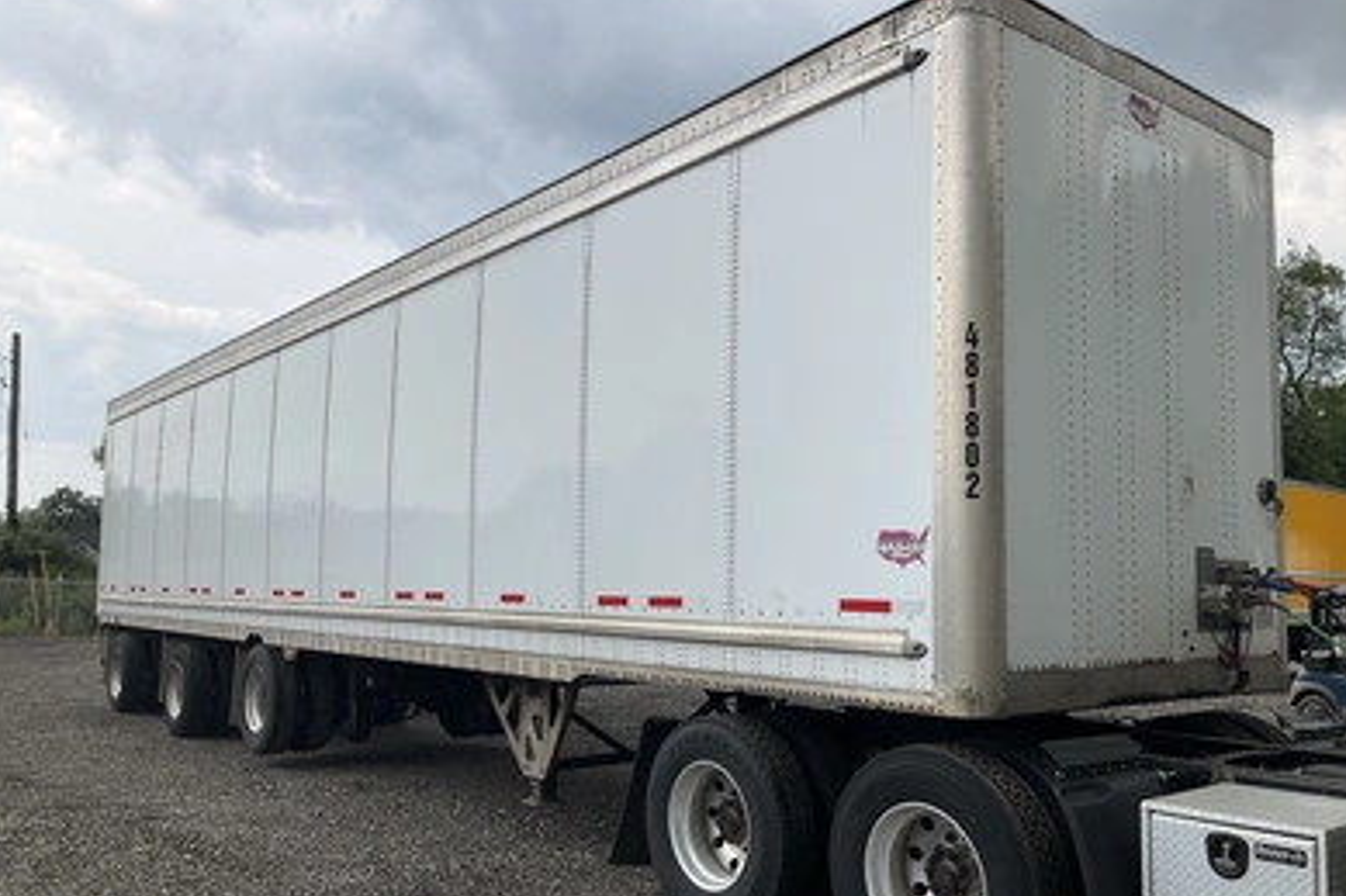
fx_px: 1159
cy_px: 495
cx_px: 685
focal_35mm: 31
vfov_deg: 42.2
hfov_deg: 60.3
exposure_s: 1/2058
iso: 25
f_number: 1.8
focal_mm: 3
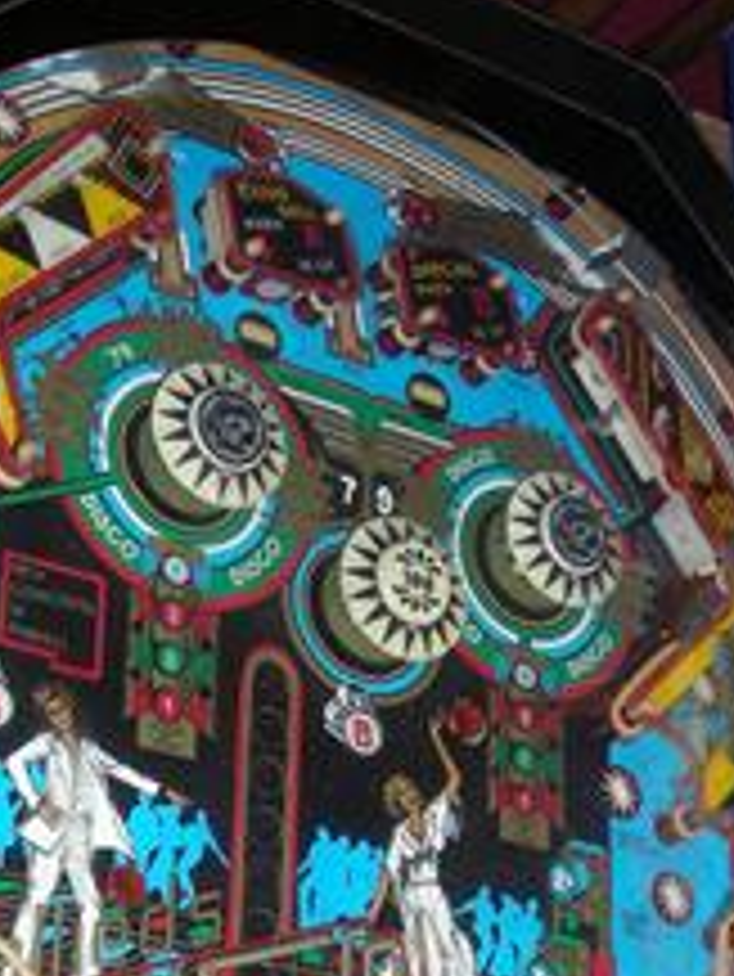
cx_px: 351
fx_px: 2373
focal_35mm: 84
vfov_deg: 22.8
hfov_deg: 17.6
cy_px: 837
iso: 113
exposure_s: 1/60
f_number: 3.2
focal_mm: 6.3
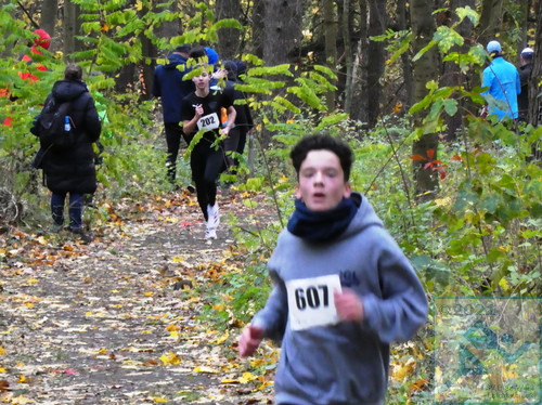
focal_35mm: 300
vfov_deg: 4.9
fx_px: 4693
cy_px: 202
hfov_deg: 6.6
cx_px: 271
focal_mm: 53.8
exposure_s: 1/100
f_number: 5.8
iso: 1250
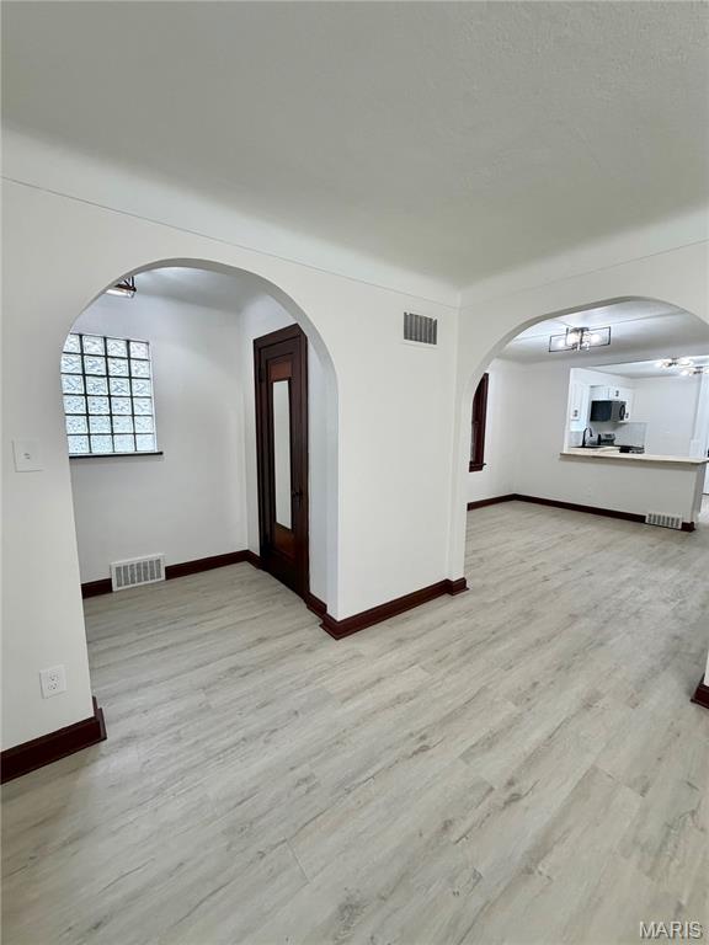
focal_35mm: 14
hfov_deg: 85.7
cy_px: 472
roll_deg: +0.0
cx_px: 354
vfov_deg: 102.1
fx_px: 382
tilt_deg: -6.6
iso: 320
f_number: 2.2
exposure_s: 1/120
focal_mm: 2.22
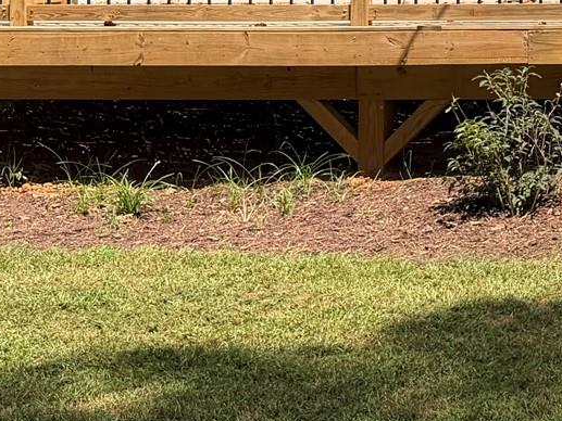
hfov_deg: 17.8
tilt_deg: +2.6
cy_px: -113
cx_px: 912
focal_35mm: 95
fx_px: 1543
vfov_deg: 14.9
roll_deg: +0.8
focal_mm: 6.76
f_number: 1.78
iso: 80
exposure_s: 1/2801
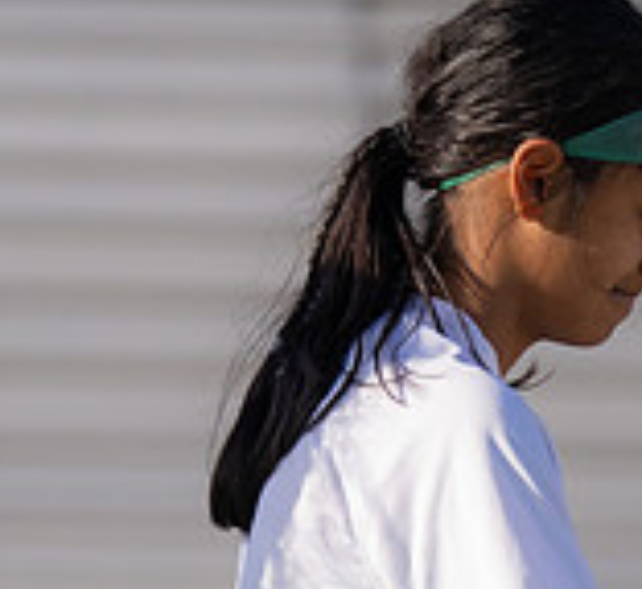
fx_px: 10023
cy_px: 588
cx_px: 1206
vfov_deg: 3.4
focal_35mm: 498
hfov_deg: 3.6
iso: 200
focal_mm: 114
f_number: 2.8
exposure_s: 1/2500
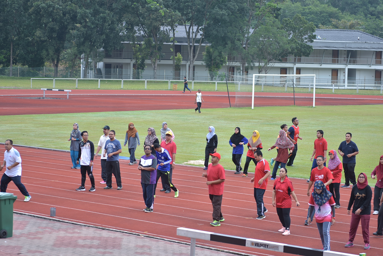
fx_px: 1118
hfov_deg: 19.4
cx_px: 192
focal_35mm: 105
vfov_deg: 13.1
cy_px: 128
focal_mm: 70
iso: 100
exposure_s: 1/200
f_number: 2.8
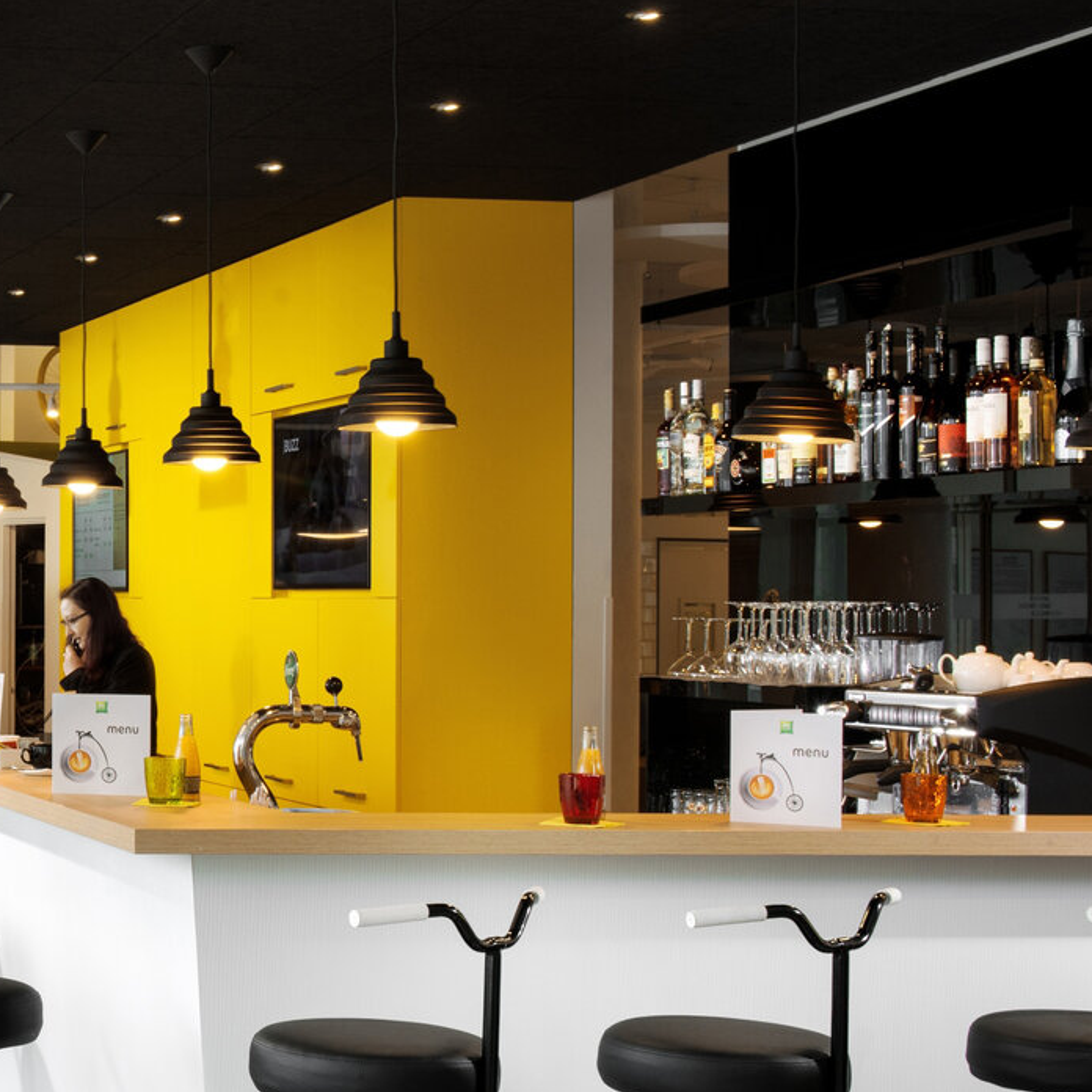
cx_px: -248
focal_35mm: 80
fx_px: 2855
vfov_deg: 21.6
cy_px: 639
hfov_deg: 20.2
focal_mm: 32
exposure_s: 1/5
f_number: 13
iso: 200
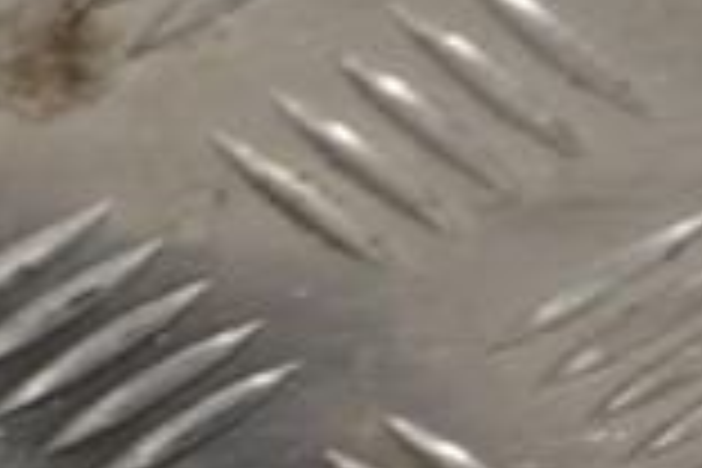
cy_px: 657
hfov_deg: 6.4
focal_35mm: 318
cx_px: -468
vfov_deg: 4.3
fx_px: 6199
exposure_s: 1/60
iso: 560
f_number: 5.6
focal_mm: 55
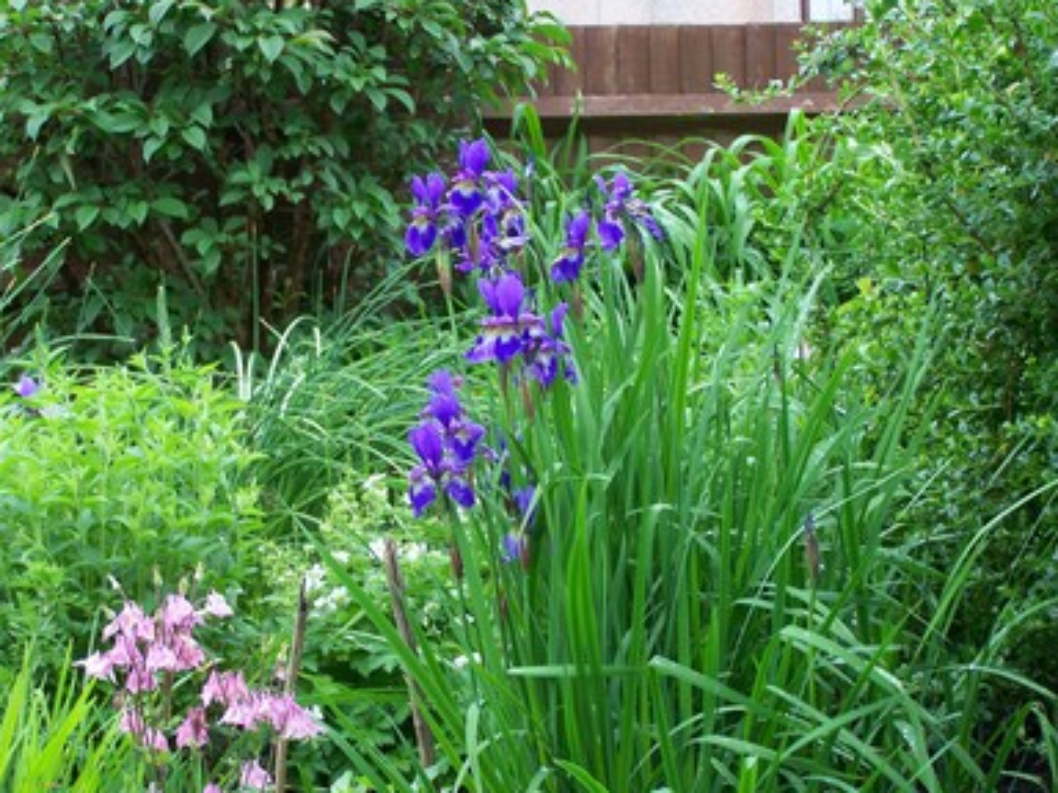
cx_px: 535
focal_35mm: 79
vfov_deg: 18.7
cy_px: 438
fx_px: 2415
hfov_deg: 24.7
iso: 64
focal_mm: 11.5
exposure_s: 1/40
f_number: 3.2
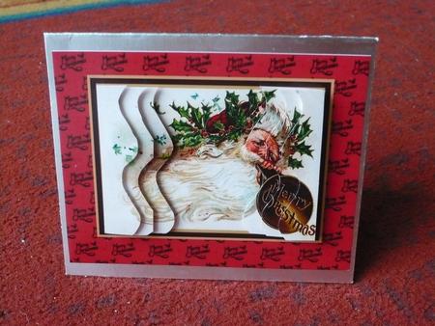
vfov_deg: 32.2
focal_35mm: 45
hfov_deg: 42.1
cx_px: 218
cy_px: 163
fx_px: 566
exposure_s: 1/30
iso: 320
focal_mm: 7.4
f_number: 3.5
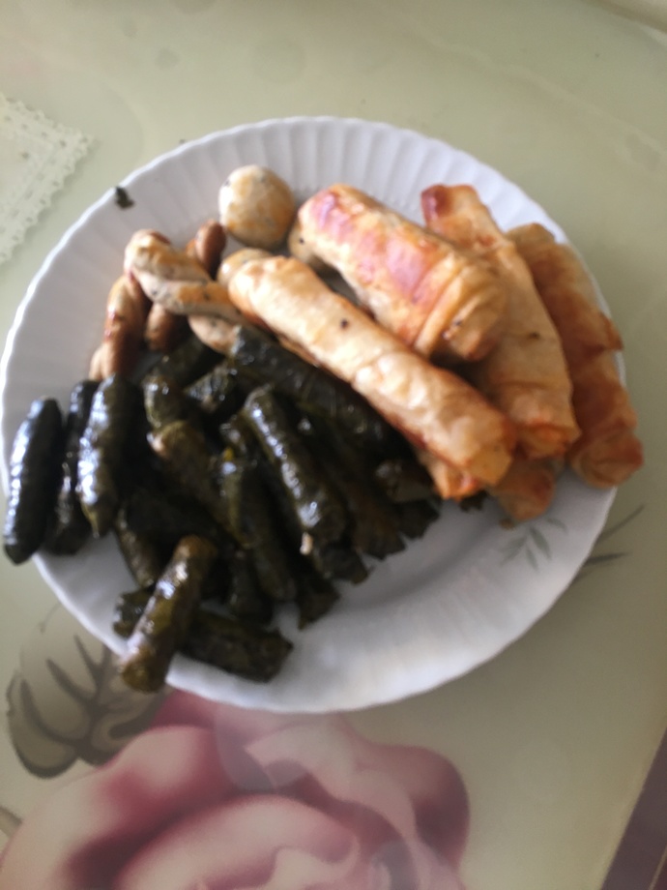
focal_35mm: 29
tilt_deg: -75.0
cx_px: 334
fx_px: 745
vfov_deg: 61.7
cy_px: 445
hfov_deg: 48.2
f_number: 2.2
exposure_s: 1/33
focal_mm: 4.15
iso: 125
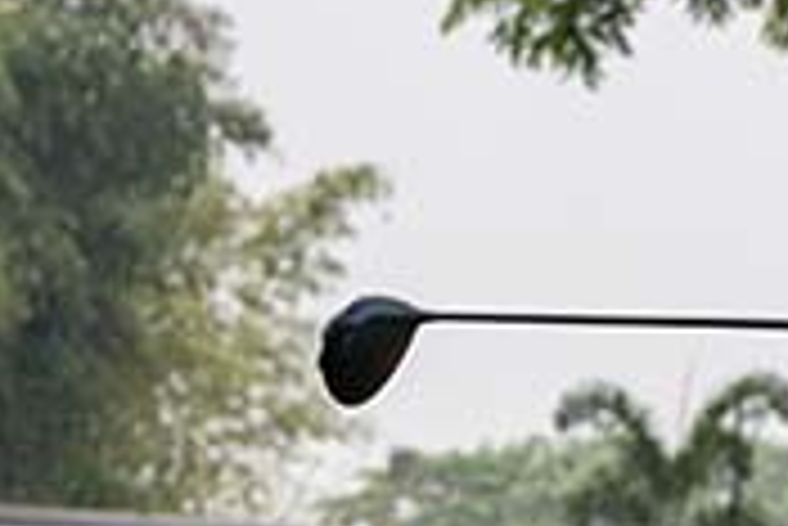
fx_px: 8390
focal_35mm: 383
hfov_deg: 5.2
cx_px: 1936
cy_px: 949
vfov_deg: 3.6
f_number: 5
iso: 1250
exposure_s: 1/2500
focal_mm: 70
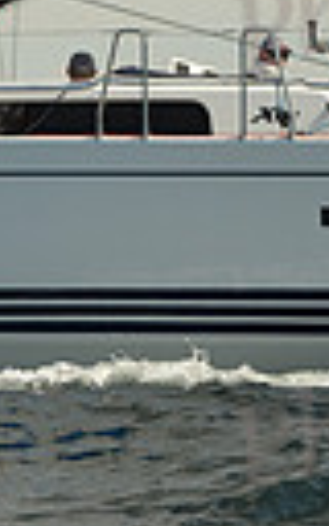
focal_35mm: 470
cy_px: -191
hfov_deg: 2.8
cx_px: 25
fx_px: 6743
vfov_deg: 4.5
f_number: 8
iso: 320
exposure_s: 1/1250
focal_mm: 102
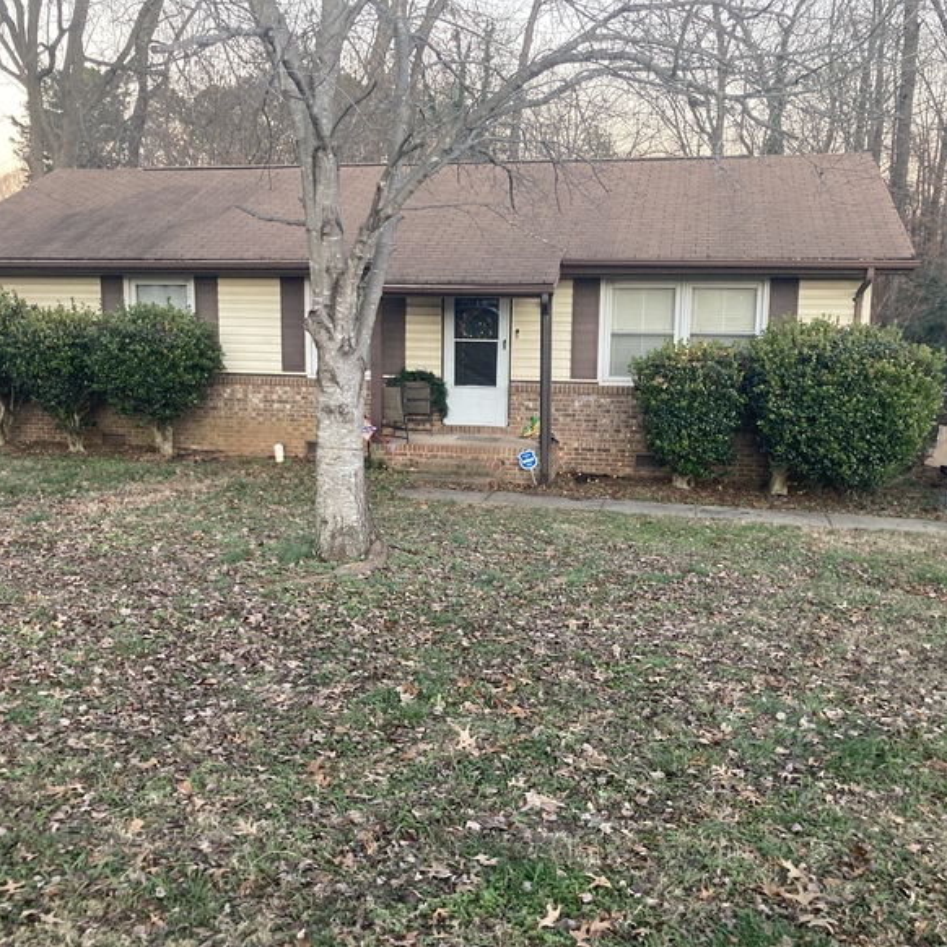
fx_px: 1052
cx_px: 454
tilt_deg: -8.8
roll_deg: +0.9
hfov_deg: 48.4
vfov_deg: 48.4
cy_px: 485
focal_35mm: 34
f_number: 1.8
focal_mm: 3.99
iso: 125
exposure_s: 1/60
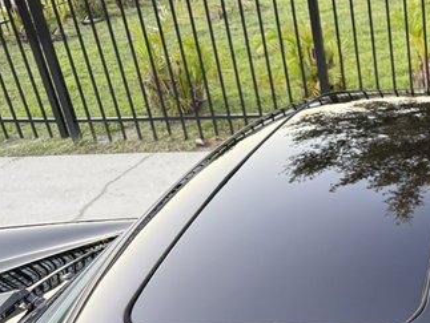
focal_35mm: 57
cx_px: 478
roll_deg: +1.4
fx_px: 709
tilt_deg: -30.0
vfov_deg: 25.2
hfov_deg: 30.1
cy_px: 266
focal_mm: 6.76
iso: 200
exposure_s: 1/121
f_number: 1.78
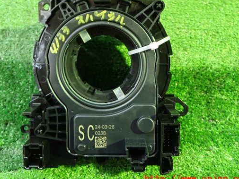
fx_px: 262
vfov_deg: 37.7
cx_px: 109
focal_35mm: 38
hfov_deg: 48.9
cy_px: 79
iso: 800
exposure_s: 1/15
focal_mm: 5.79
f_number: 2.4
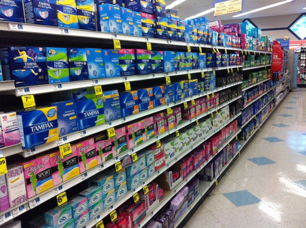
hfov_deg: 52.7
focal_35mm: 35
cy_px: 114
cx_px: 153
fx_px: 309
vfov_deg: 40.6
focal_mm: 3.85
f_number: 2.8
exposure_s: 1/30
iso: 100
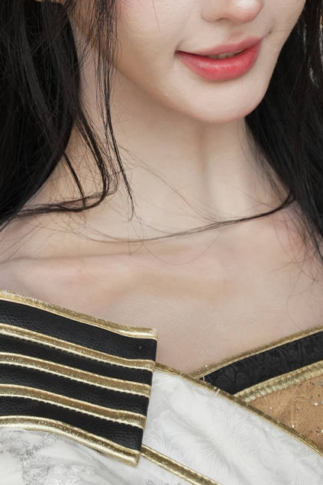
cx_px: 179
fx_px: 2508
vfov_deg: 11.0
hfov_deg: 7.4
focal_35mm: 186
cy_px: 18
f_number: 10
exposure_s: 1/1000
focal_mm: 89.6
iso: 2500
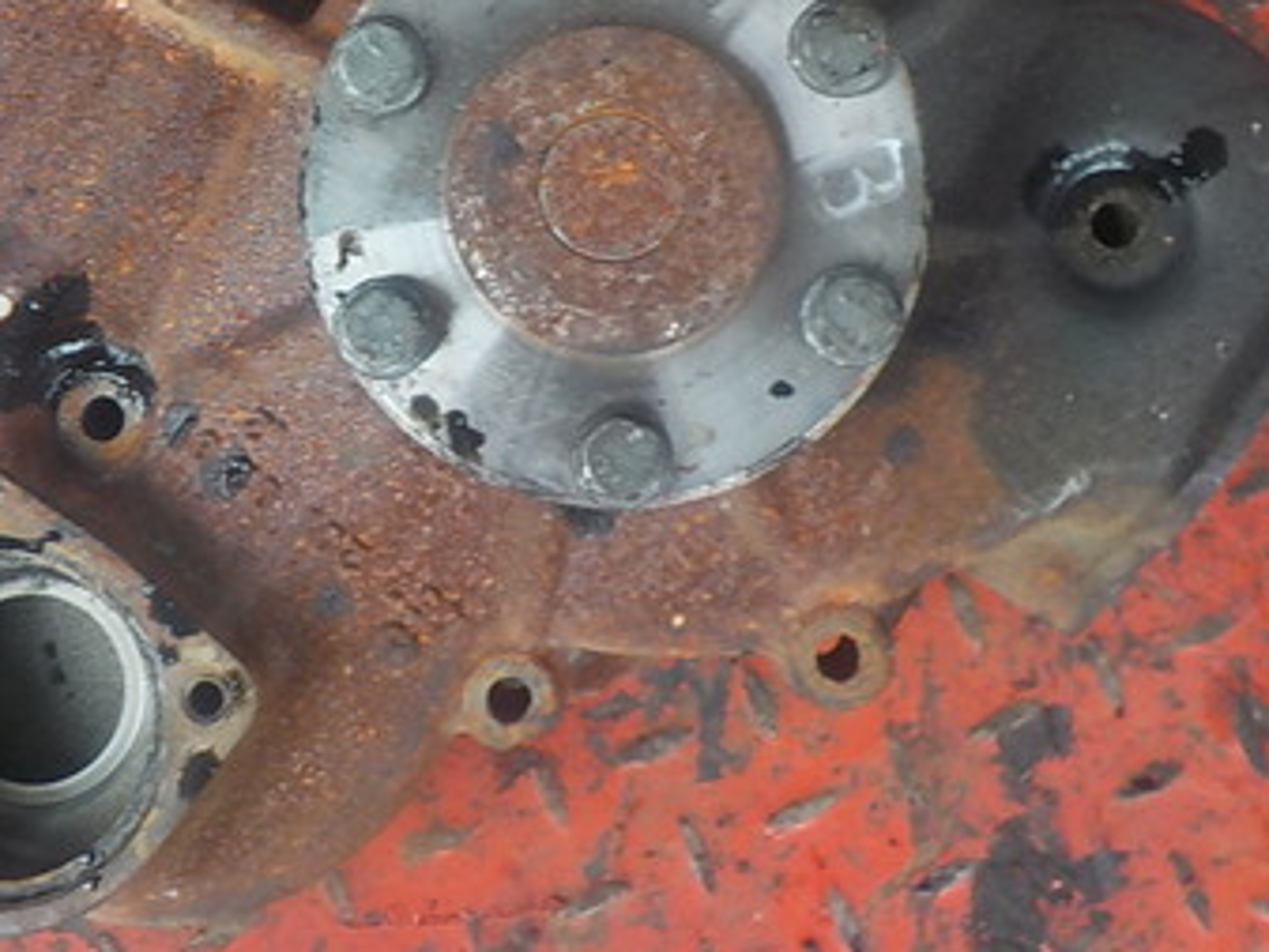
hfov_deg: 33.3
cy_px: 207
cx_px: 358
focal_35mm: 57
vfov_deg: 25.3
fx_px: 2090
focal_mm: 4.1
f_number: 3.3
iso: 125
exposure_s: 1/40
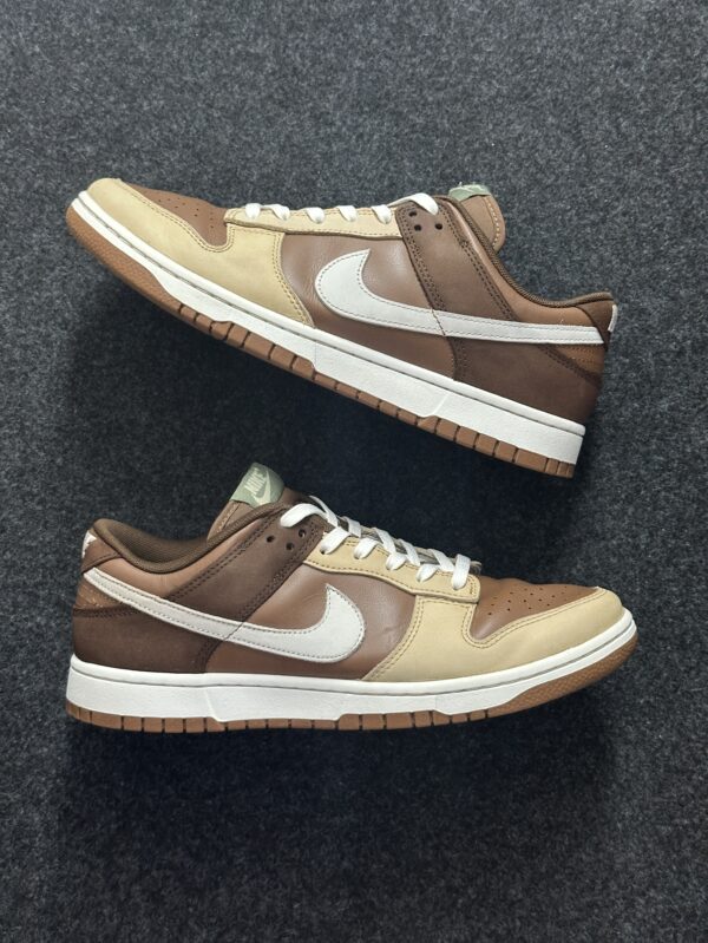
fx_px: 1308
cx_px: 354
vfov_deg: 39.6
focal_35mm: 48
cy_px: 472
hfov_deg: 30.3
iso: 250
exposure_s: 1/33
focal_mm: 6.86
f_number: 1.78
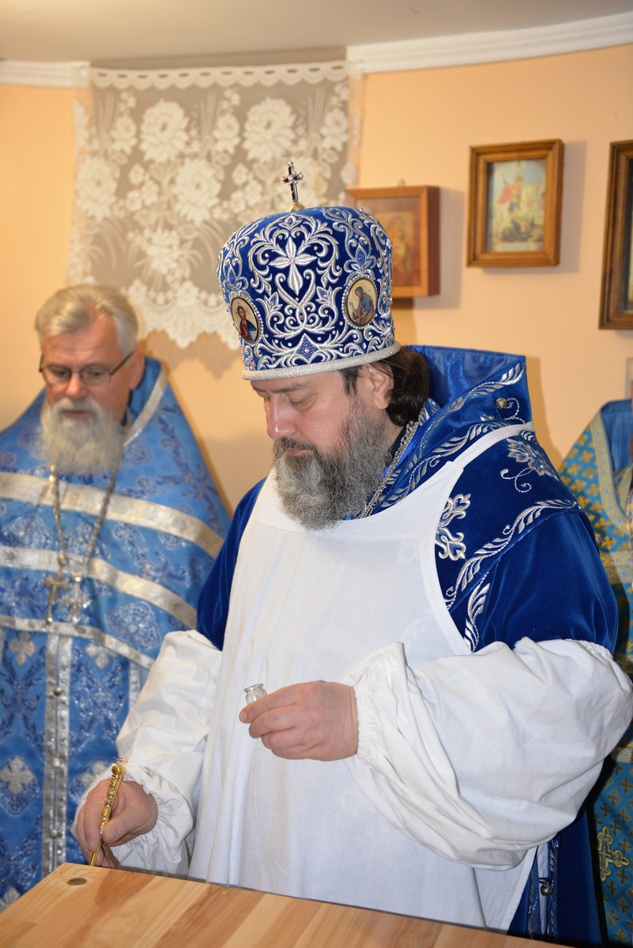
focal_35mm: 48
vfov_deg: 41.1
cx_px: 316
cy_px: 474
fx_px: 1265
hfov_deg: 28.1
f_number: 2.8
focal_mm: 48
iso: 500
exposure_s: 1/60
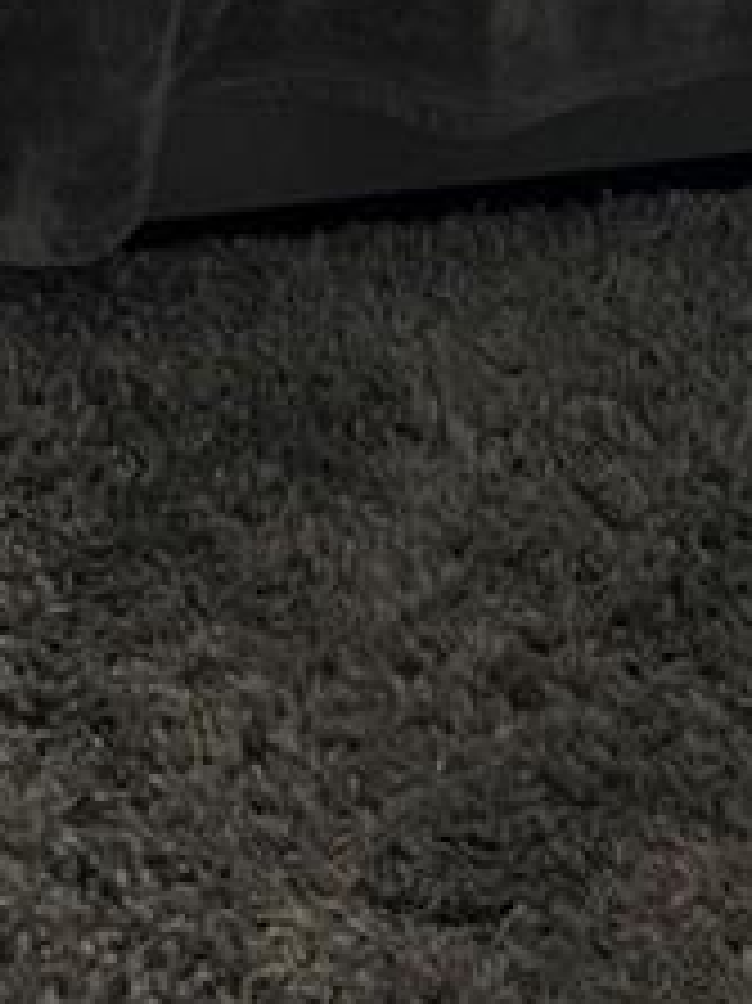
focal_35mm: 140
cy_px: -1072
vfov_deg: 12.3
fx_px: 4059
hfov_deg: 10.4
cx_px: 842
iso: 500
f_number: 1.5
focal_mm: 5.7
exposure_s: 1/60
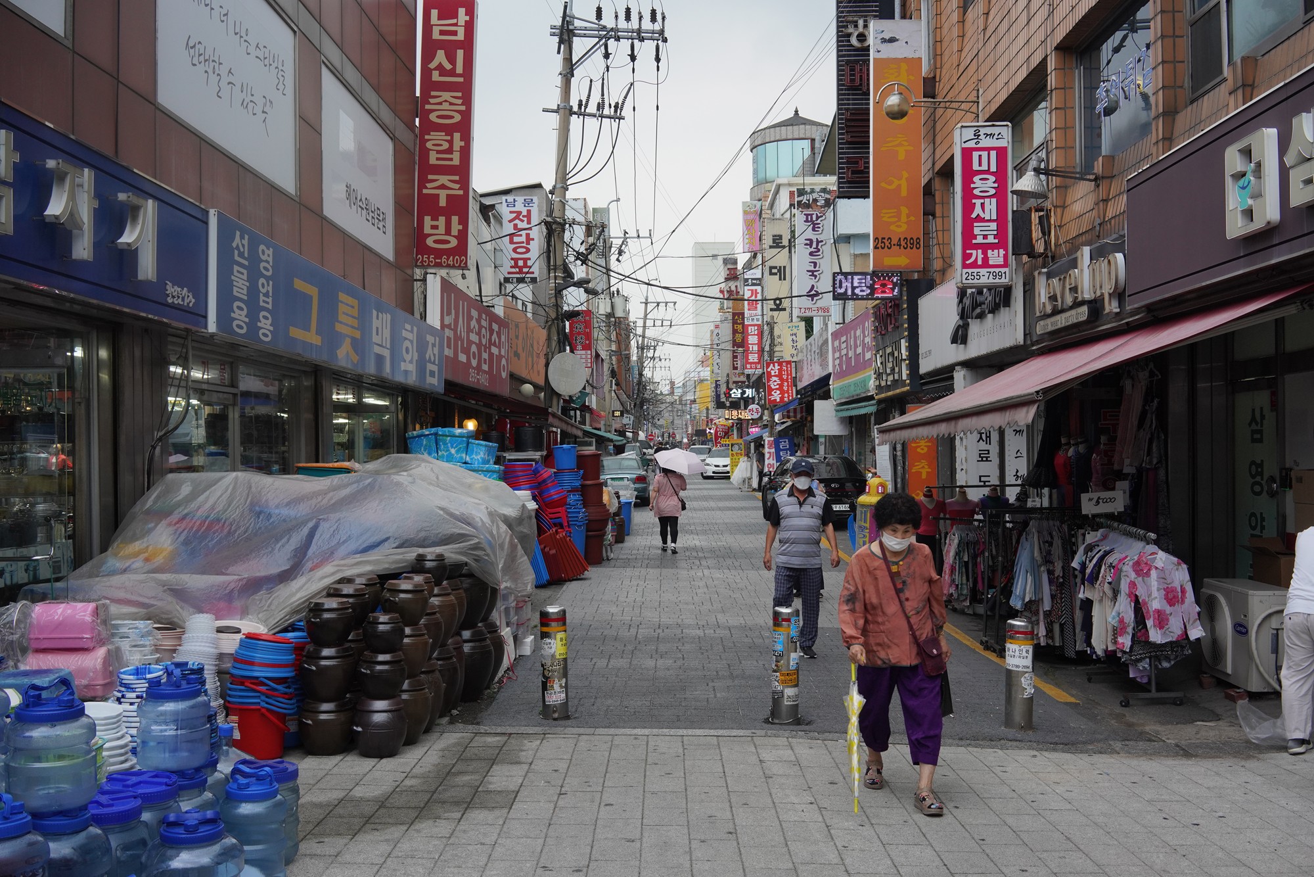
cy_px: 438
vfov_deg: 37.9
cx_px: 657
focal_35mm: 35
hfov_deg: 54.4
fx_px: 1278
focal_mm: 35
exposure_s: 1/100
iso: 800
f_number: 11
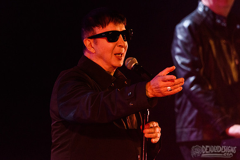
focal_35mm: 780
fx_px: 5201
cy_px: 56
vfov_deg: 1.8
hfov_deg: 2.6
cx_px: 114
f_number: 6.3
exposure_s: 1/200
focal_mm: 600
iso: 4000
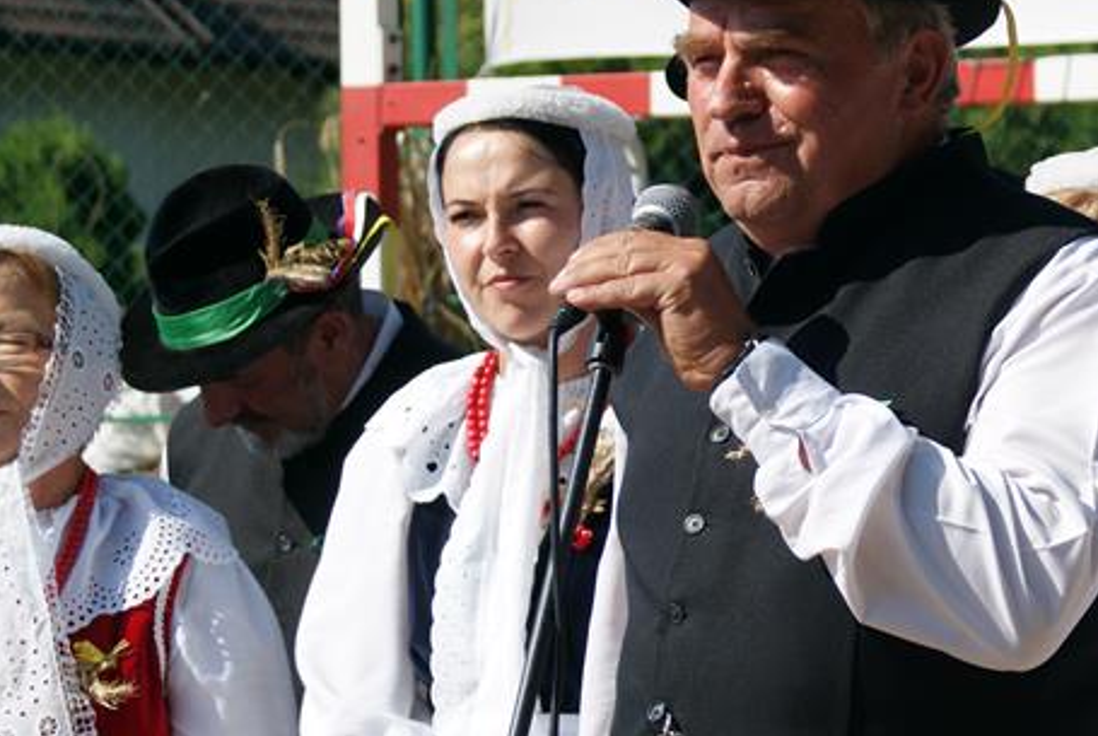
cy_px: 381
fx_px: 6446
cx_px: 789
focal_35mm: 211
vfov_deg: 6.5
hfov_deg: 9.7
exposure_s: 1/250
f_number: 8
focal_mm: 80
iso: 100
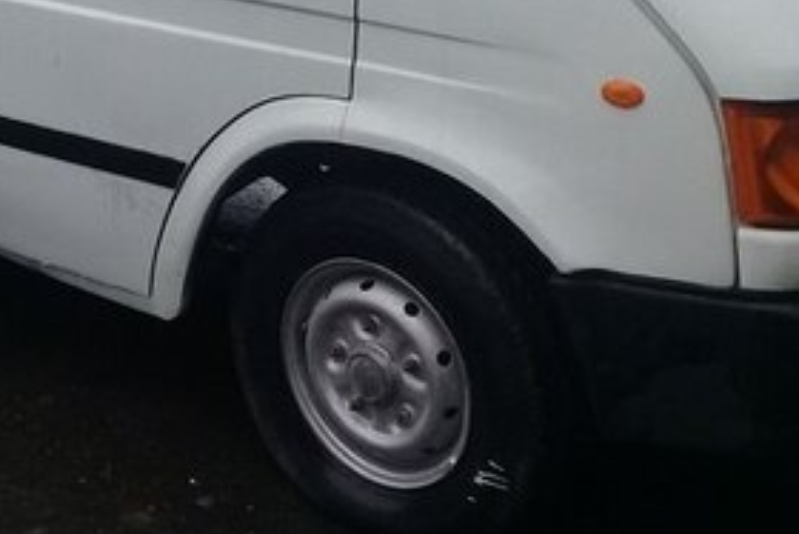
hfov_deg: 26.1
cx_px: 146
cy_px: -90
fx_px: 1688
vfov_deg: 17.2
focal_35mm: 76
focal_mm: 3.3
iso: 50
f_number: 2.2
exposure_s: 1/140
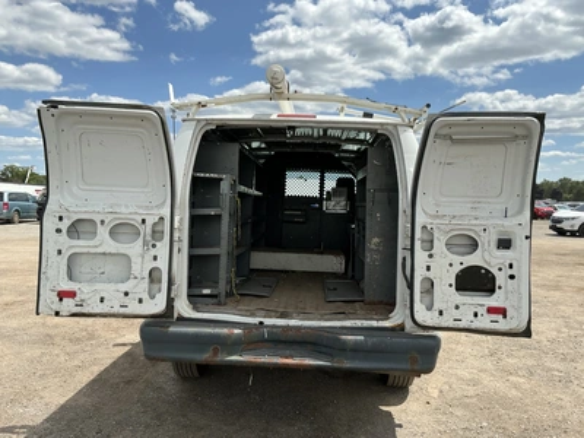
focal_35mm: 28
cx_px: 292
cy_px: 219
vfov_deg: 49.7
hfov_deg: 63.4
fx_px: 472
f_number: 1.8
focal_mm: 3
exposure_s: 1/2227
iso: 25
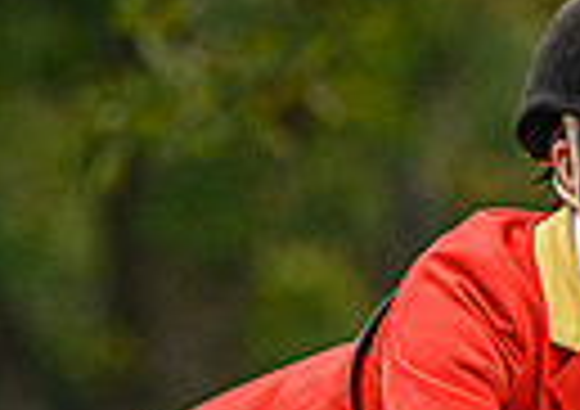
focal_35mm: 1329
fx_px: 21801
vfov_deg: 1.1
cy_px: 744
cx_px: -124
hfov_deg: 1.5
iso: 800
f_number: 3.5
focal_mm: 185
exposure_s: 1/640
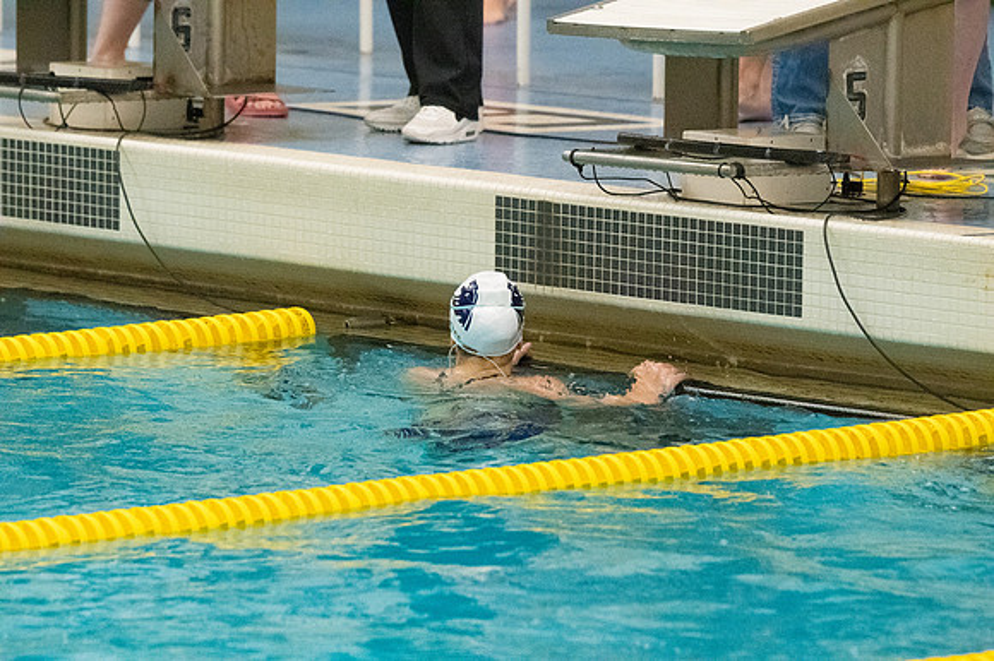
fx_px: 8278
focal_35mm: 300
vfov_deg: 4.6
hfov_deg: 6.9
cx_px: 497
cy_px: 330
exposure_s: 1/1250
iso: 8000
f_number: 4.5
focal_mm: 200
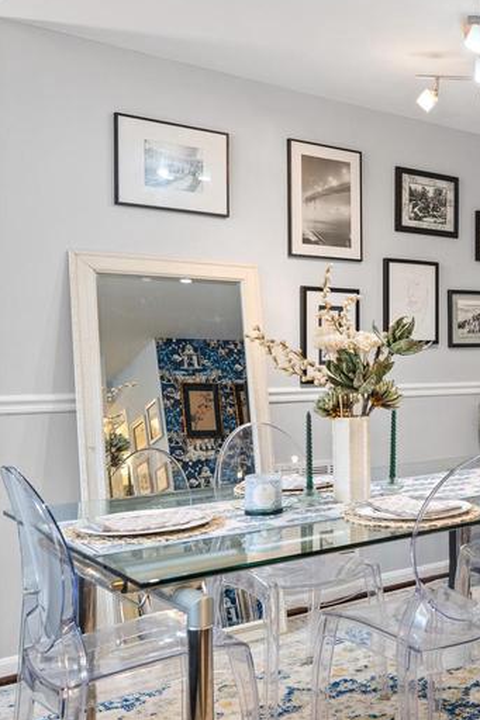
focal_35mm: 40
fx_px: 800
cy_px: 372
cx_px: 528
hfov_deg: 30.0
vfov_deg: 48.5
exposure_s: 1/40
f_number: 2.8
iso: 800
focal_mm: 20
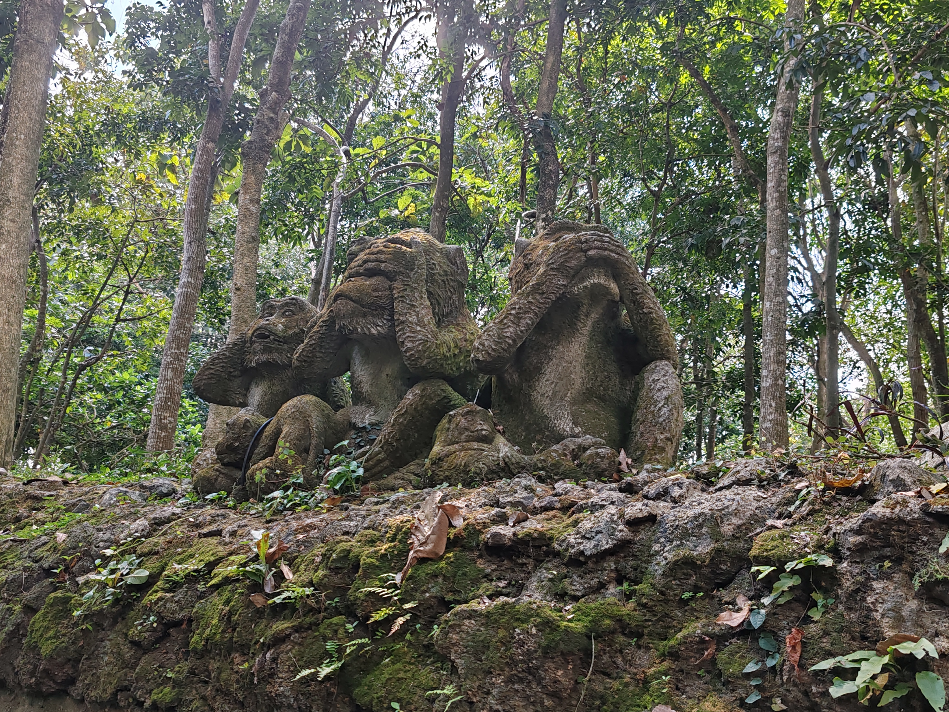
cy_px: 356
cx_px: 474
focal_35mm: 34
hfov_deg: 54.0
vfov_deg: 41.8
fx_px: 932
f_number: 1.9
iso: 64
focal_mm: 6.12
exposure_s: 1/100
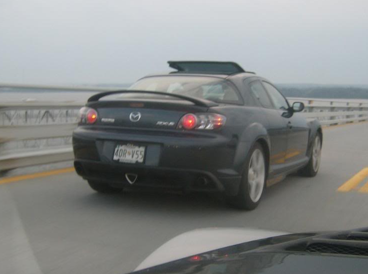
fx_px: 530
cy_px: 147
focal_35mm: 50
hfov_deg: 38.3
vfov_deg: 29.0
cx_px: 178
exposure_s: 1/85.3
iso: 100
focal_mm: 6
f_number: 2.8
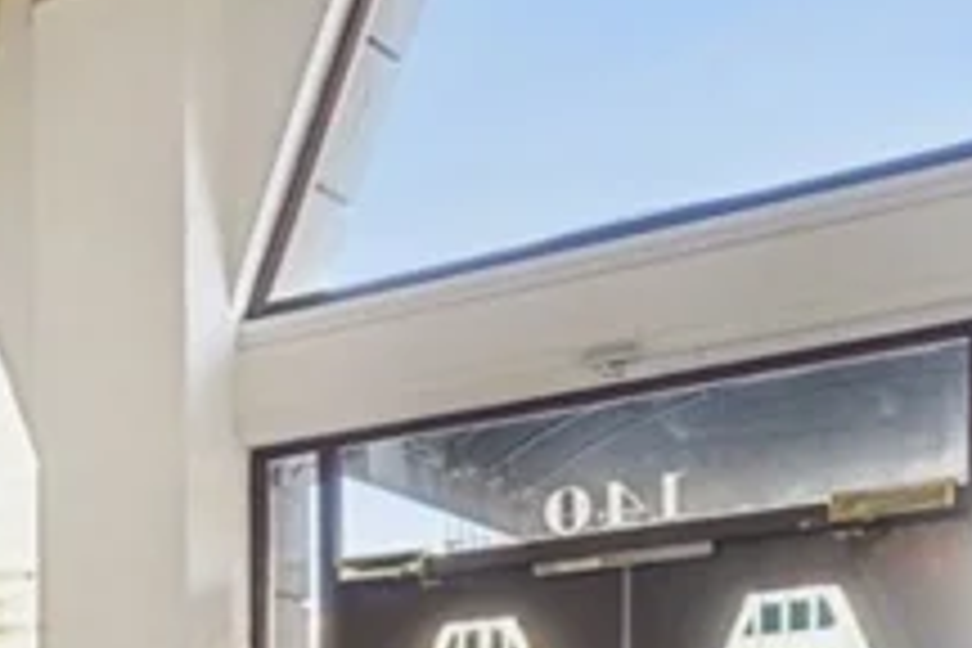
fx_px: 1998
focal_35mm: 74
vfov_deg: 17.0
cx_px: -821
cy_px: 918
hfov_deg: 19.6
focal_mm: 19
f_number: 8
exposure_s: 1/30
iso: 400
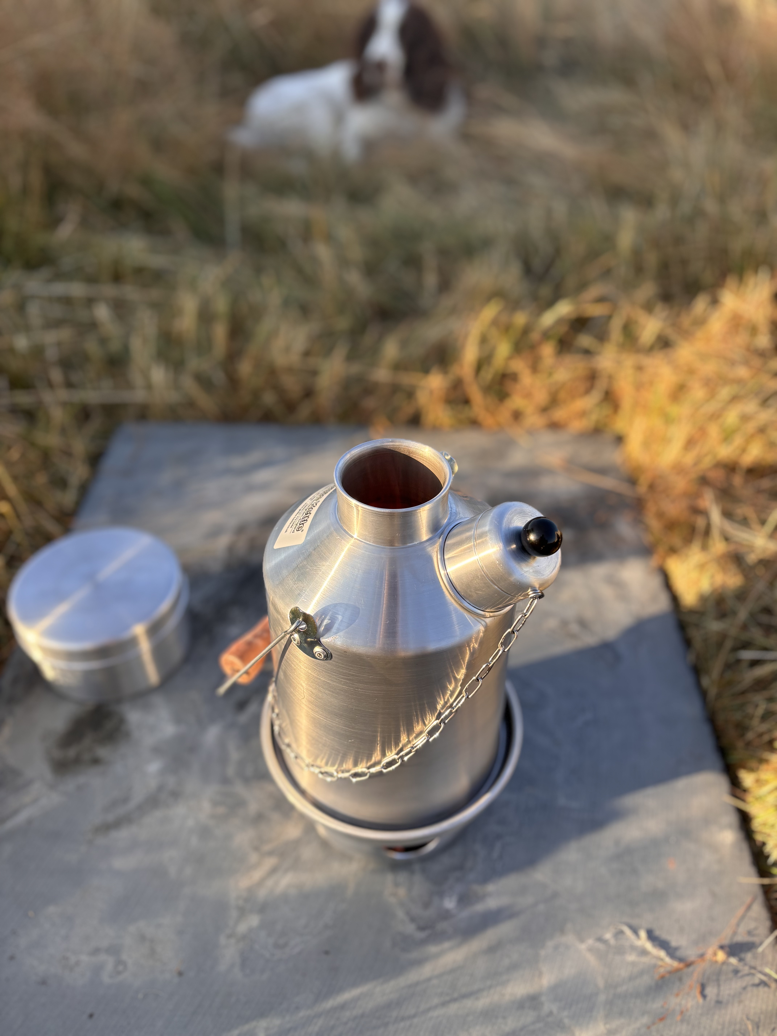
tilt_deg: -41.1
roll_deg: -4.0
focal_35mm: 26
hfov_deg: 53.1
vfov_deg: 67.3
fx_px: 778
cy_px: 518
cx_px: 388
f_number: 1.6
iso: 50
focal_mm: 5.96
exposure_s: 1/1190
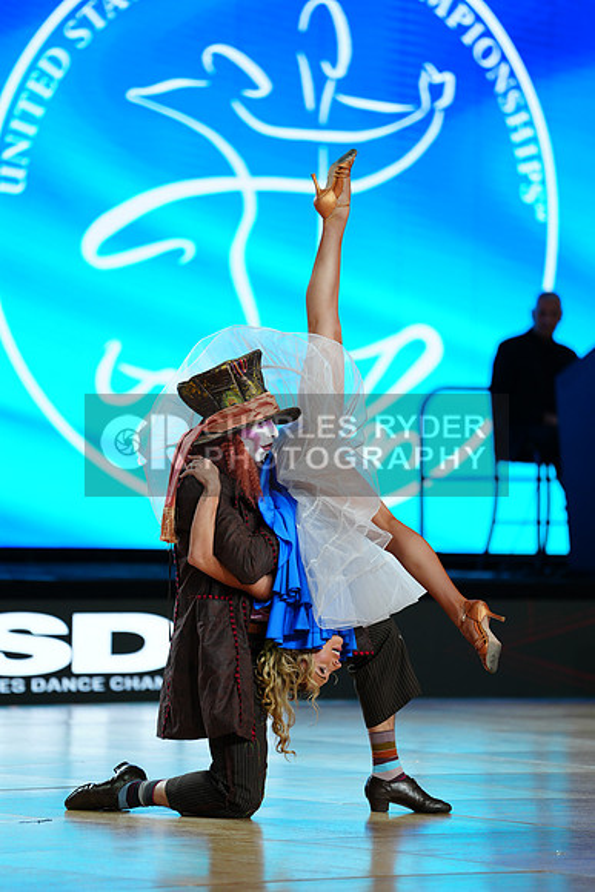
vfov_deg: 10.3
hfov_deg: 6.9
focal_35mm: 200
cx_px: 298
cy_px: 446
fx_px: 4955
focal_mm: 200
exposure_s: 1/400
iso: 320
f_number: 2.8
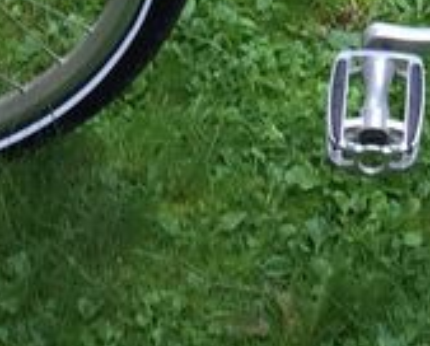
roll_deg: -4.1
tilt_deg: -23.4
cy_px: -593
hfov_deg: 11.2
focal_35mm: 167
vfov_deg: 8.2
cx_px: 603
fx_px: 2130
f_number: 2.2
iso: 50
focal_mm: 4.15
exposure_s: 1/100
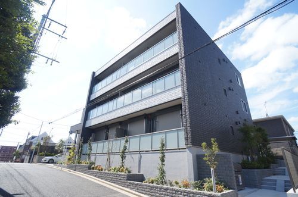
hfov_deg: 73.9
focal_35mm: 24
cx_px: 149
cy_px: 98
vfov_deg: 52.9
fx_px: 198
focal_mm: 16
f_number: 10
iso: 200
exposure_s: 1/125
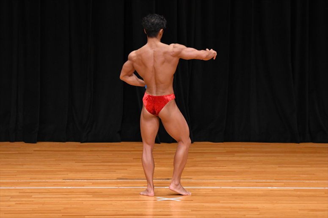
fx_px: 2459
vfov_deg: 5.1
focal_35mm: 270
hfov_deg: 7.6
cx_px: 164
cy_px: 109
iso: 3200
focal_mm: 180
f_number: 5.6
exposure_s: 1/400
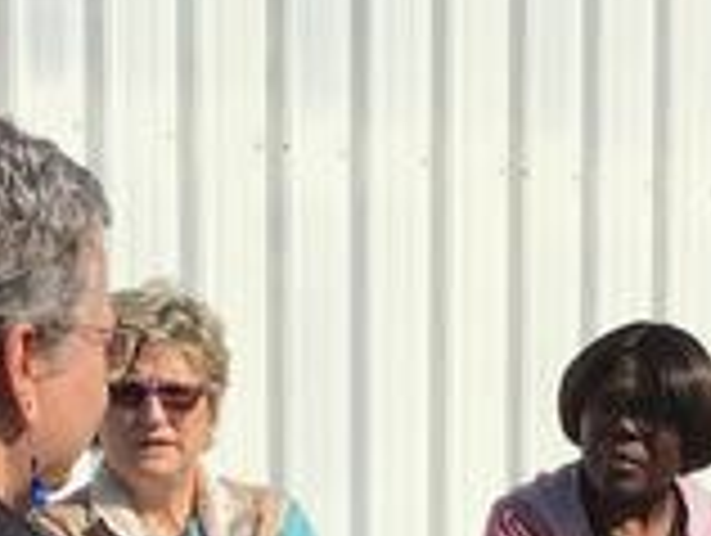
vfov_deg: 7.9
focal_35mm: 183
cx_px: 691
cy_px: 892
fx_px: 3764
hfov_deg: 10.7
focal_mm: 3.3
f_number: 2.4
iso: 25
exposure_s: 1/2092
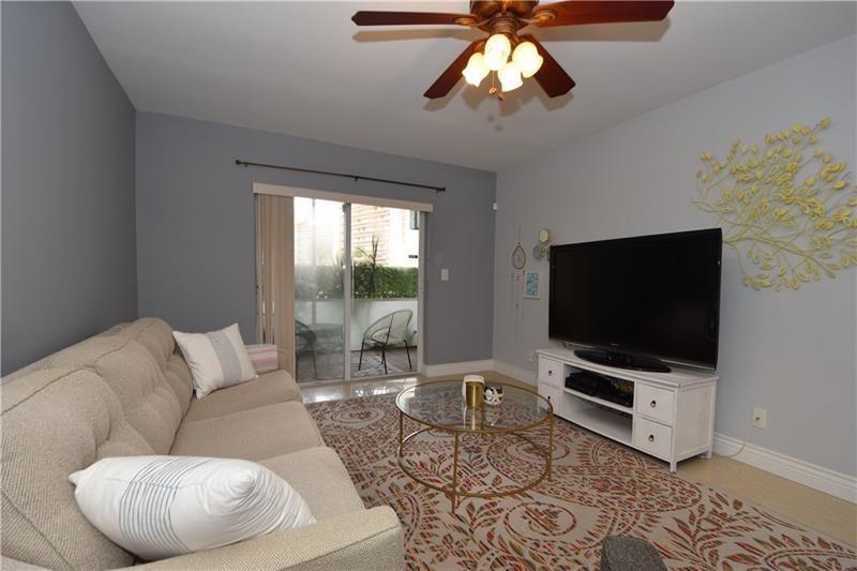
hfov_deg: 100.4
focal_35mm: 15
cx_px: 428
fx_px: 357
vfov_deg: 77.3
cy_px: 286
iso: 200
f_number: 5
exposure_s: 1/60
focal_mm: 10
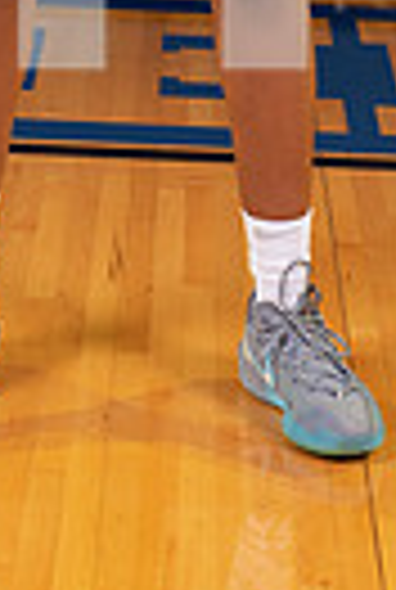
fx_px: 2921
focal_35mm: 178
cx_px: 180
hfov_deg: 7.8
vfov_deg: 10.9
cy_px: -383
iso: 320
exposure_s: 1/320
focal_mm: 52
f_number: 7.1
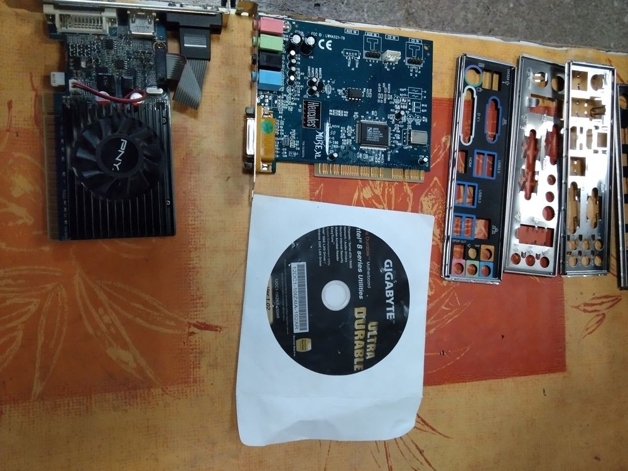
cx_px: 314
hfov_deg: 67.3
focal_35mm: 26
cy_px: 236
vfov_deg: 53.1
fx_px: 472
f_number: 2
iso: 345
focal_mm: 2.78
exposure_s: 1/33
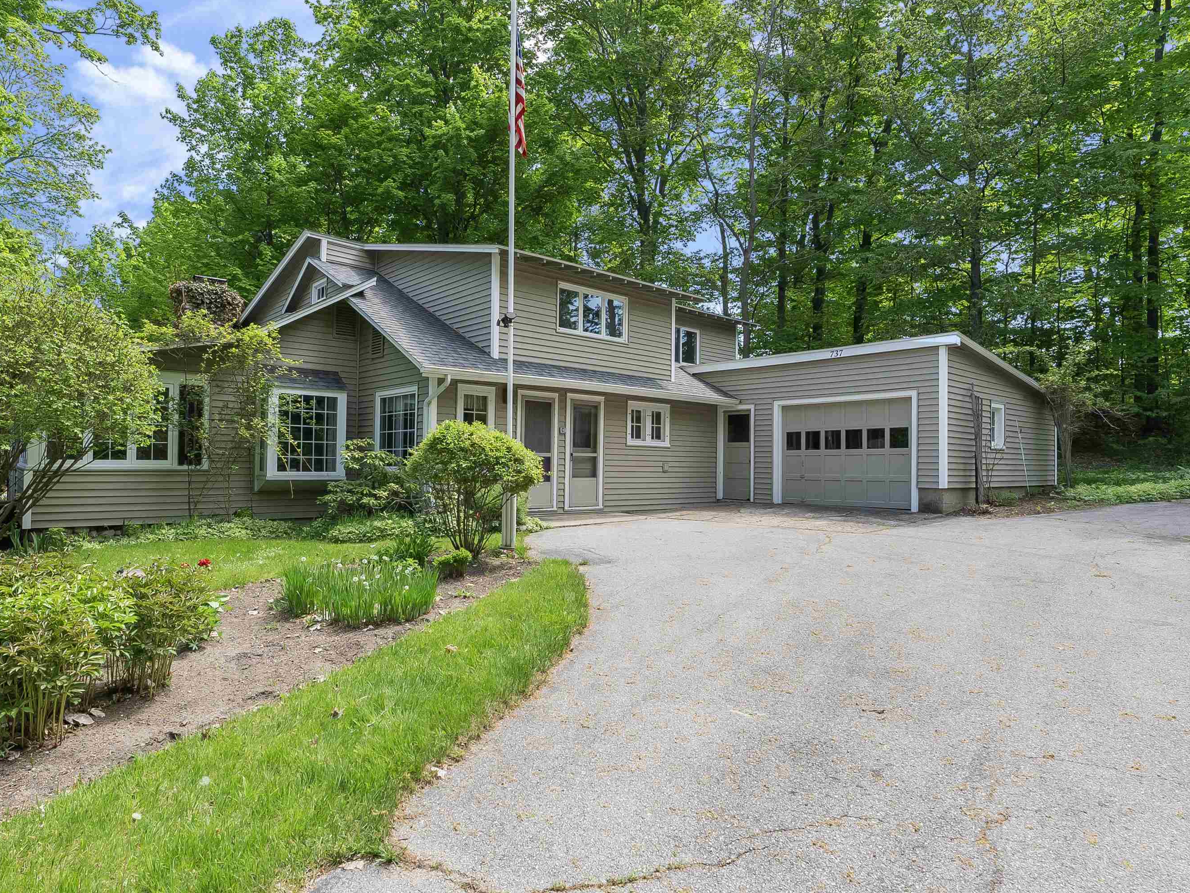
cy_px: 443
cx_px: 532
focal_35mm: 20
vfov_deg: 65.7
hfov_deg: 81.2
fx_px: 691
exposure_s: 1/320
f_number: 10
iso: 640
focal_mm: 18.1
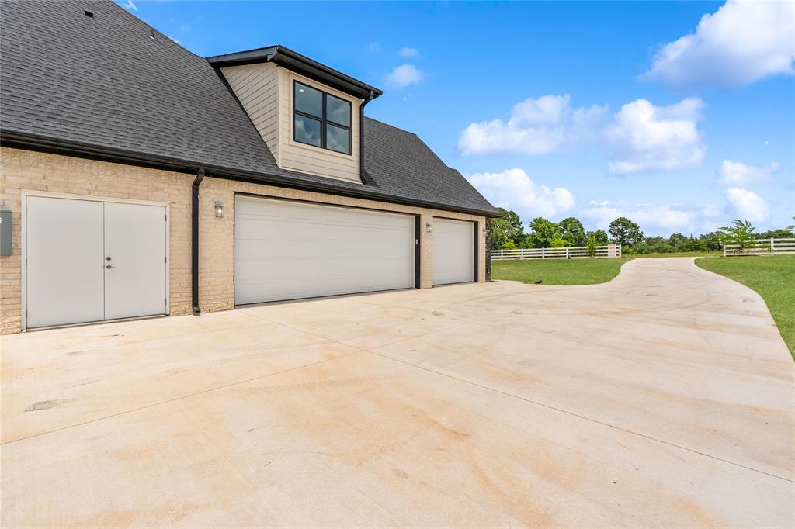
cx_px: 398
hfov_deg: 96.8
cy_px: 264
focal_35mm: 16
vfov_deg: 73.7
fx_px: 353
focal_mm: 16
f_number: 8
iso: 320
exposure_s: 1/1600
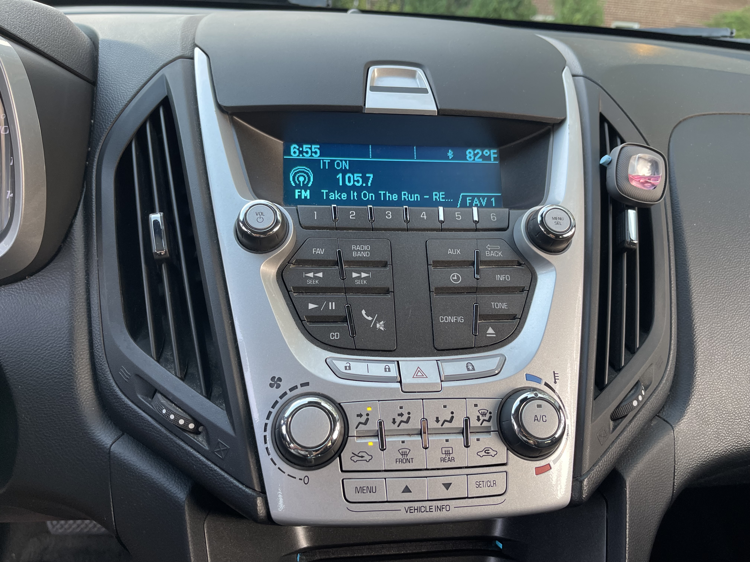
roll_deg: -4.4
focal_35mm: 25
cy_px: 281
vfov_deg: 54.9
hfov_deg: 69.4
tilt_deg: -25.4
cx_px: 375
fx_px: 542
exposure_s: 1/105
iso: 125
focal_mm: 5.1
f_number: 1.6
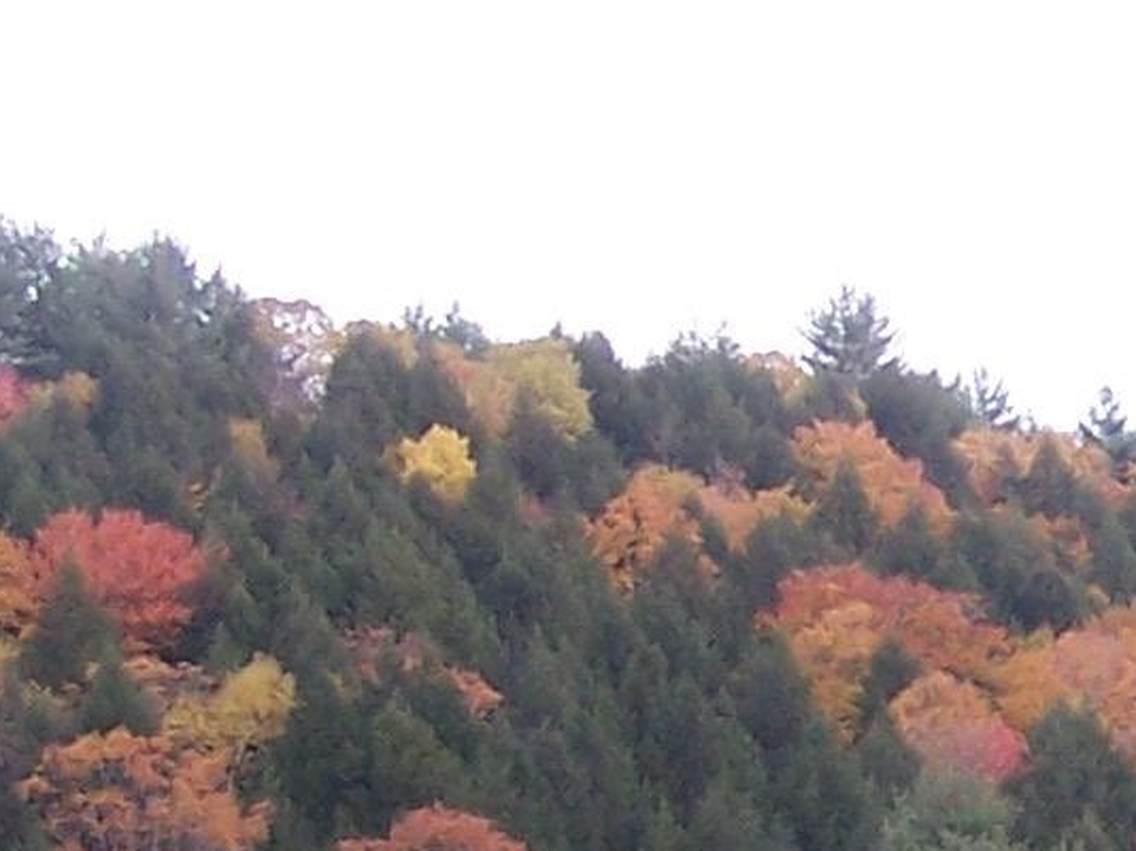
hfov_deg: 11.6
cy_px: 968
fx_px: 5380
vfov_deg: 9.0
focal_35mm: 164
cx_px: 1689
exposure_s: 1/30
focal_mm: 6.3
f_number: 2.8
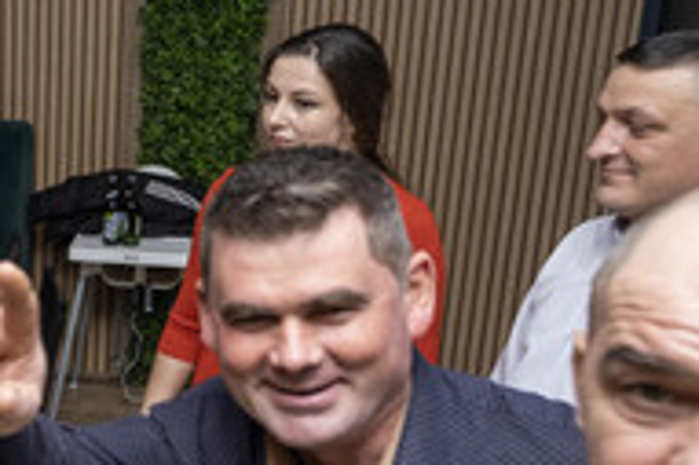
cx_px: -293
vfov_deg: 20.2
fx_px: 1300
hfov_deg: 24.7
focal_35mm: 67
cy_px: 320
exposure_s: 1/100
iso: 640
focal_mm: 13
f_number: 2.2
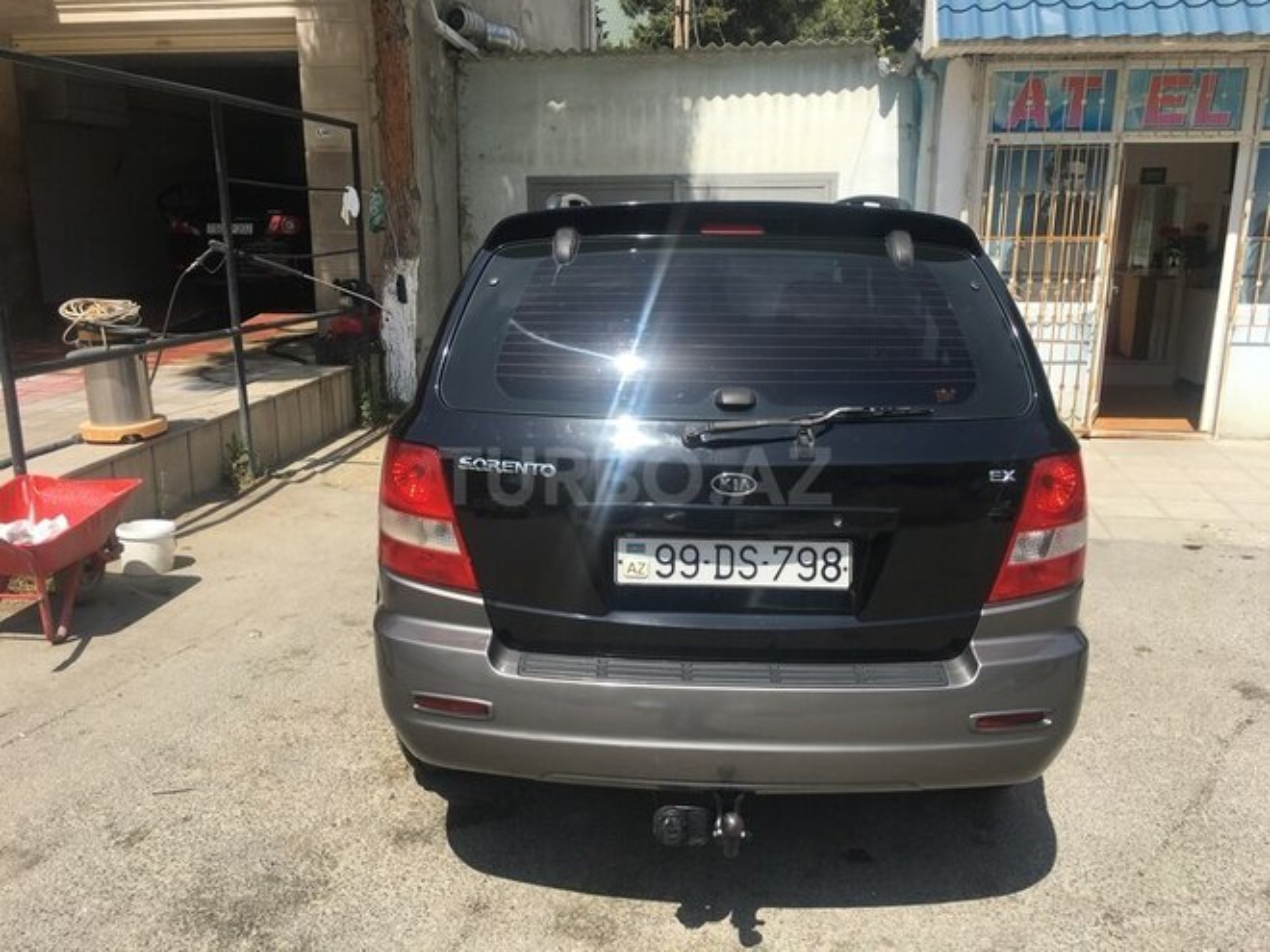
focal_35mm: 29
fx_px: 1064
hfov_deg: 61.7
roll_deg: +0.0
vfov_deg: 48.2
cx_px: 635
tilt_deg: -13.5
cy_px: 476
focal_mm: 4.15
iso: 25
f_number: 2.2
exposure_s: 1/1221
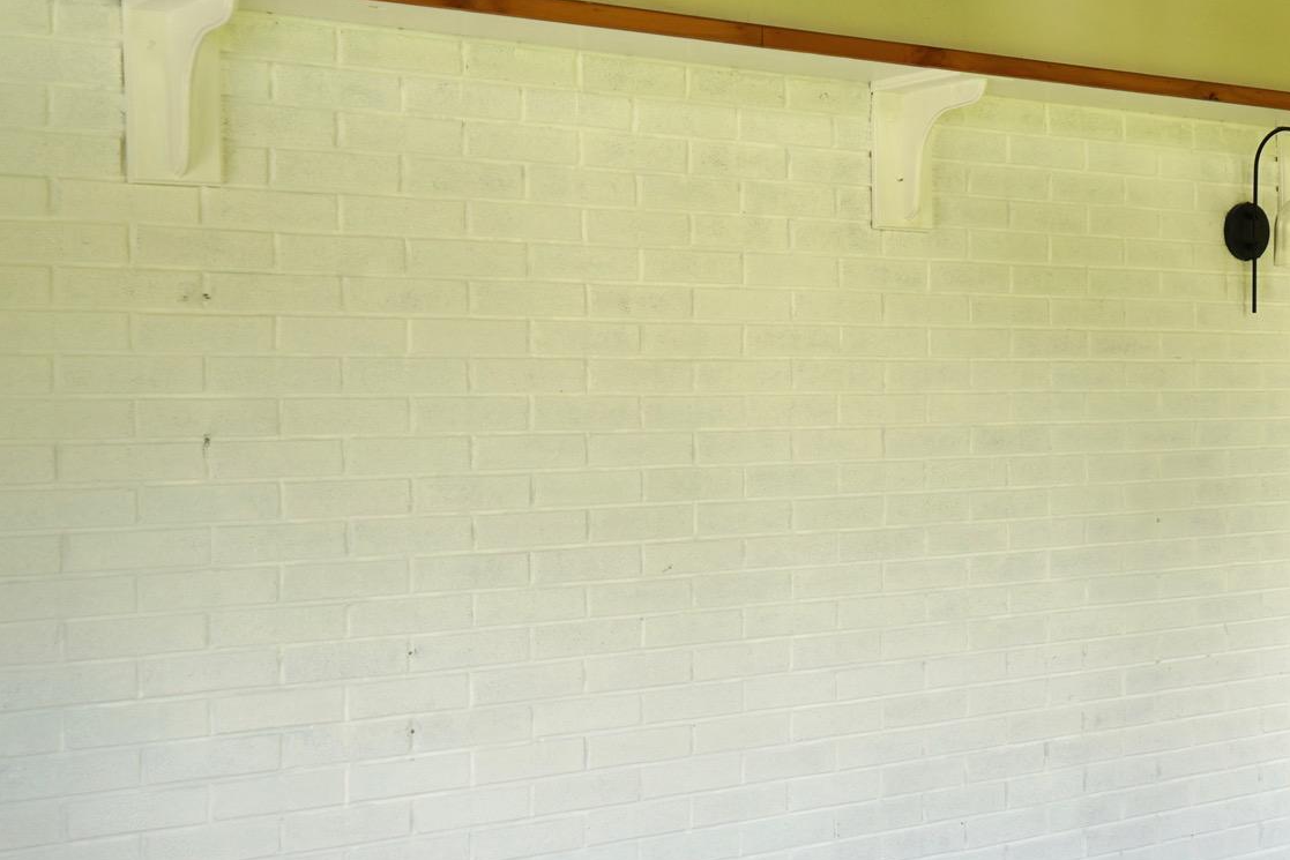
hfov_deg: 35.0
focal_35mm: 55
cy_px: 435
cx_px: 1052
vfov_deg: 24.6
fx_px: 1971
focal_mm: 30
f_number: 4
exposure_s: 1/160
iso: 160
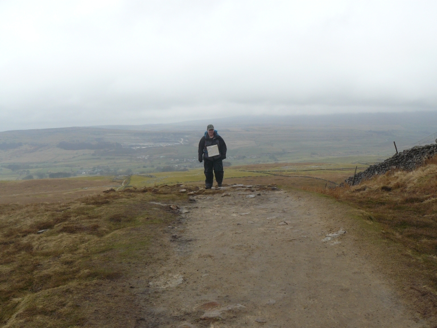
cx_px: 218
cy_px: 164
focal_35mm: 36
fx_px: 454
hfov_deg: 51.4
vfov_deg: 39.7
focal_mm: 6
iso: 100
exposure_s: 1/200
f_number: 4
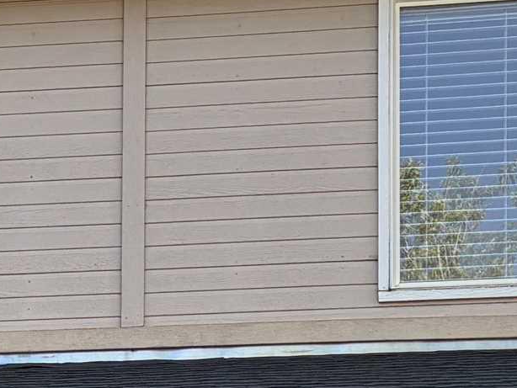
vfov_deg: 10.6
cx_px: -173
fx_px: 1942
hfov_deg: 14.5
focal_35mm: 130
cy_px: 747
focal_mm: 5.96
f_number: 1.6
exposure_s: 1/413
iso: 50
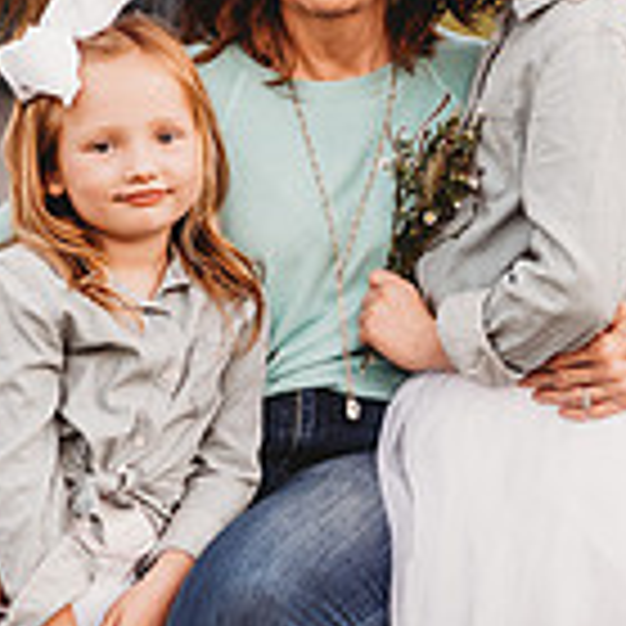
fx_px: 4788
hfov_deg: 7.5
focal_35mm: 234
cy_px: 212
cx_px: 315
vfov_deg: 7.5
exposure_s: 1/125
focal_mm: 85
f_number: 2.2
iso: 125
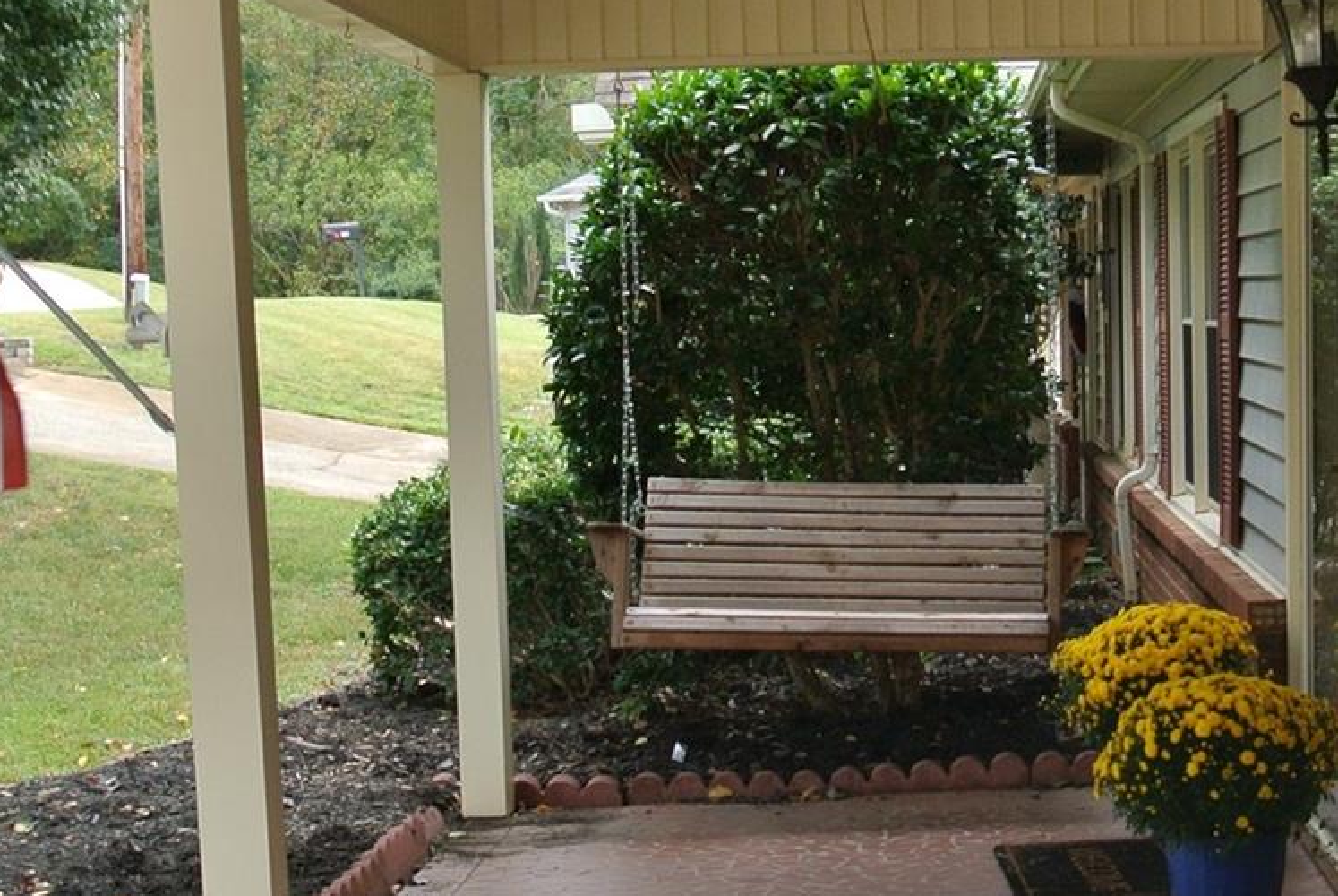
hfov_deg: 27.1
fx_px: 2754
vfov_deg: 18.4
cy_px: 676
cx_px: 910
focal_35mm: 74
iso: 200
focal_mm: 10
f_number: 4.5
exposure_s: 1/60
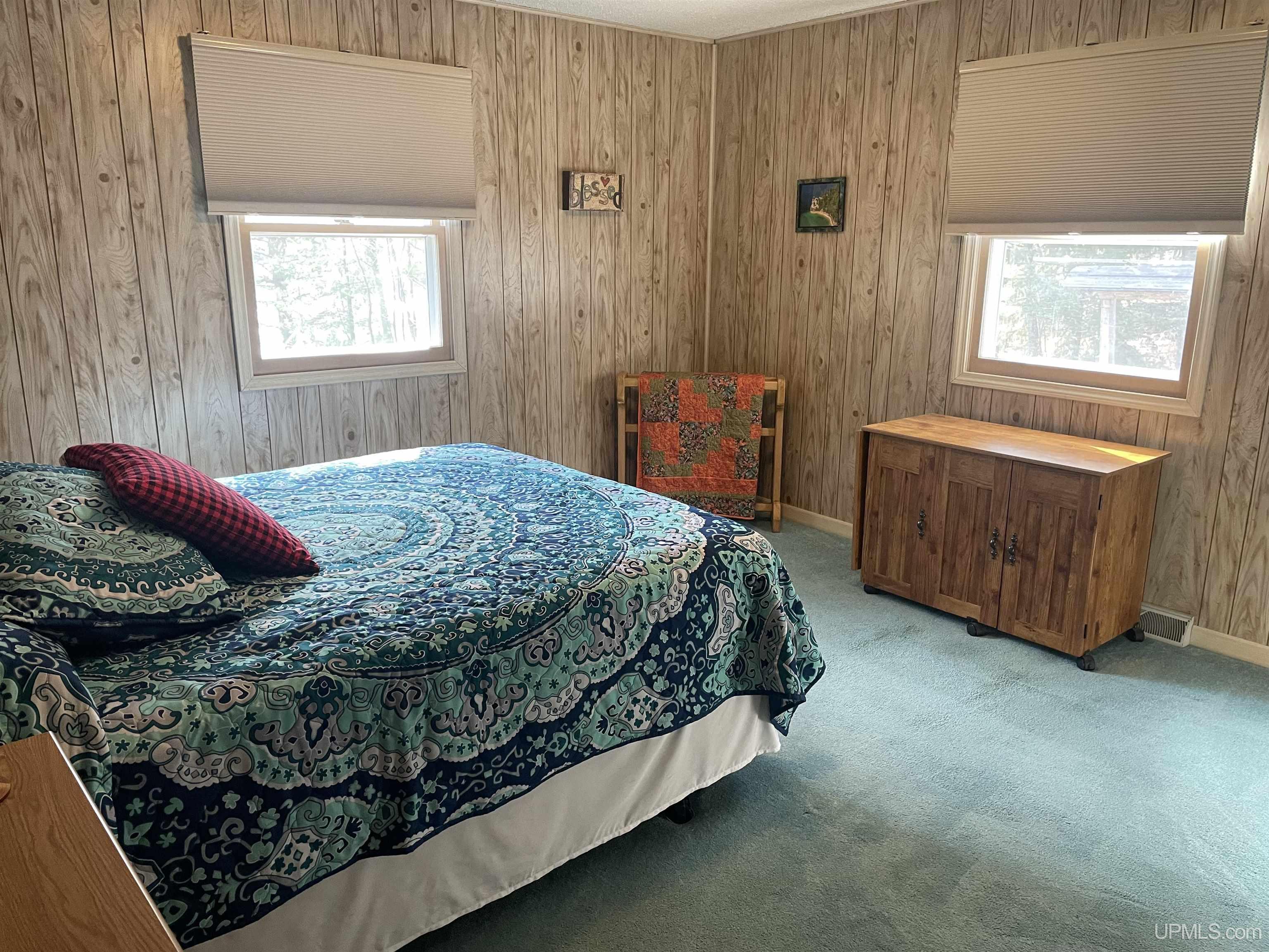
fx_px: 953
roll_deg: +0.8
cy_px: 476
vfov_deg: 53.1
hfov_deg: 67.3
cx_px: 634
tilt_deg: -12.9
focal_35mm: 26
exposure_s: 1/60
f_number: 1.6
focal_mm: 4.2
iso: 200
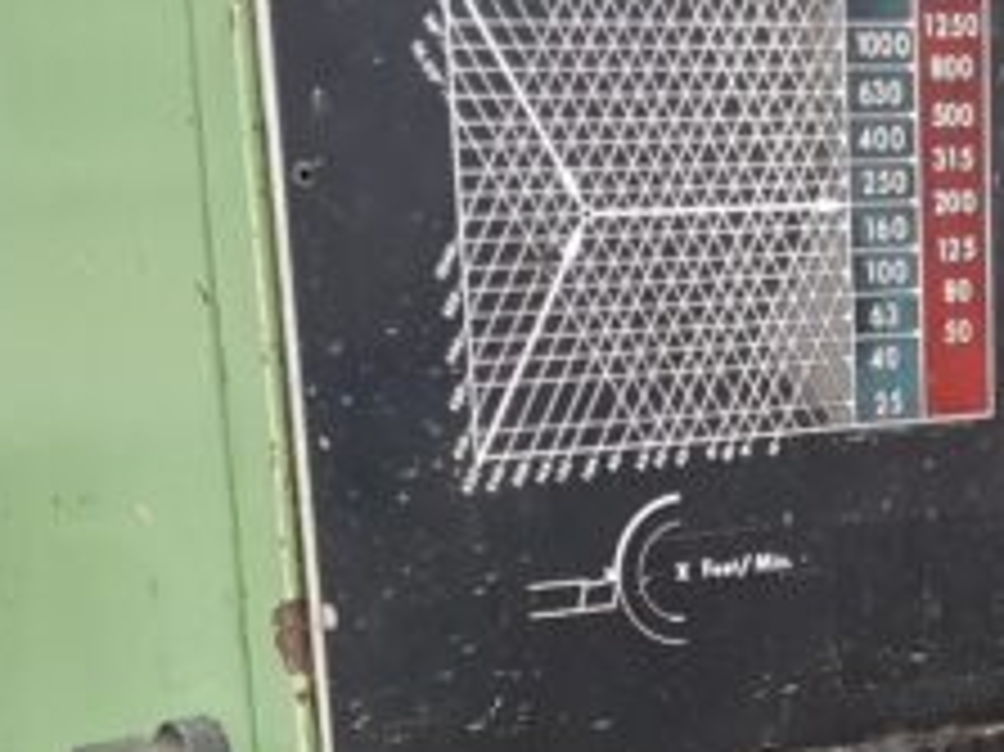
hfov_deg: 16.8
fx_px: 3189
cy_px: 1103
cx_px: 1335
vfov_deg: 12.8
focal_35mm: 110
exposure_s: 1/40
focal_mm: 5.54
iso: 320
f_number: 1.8
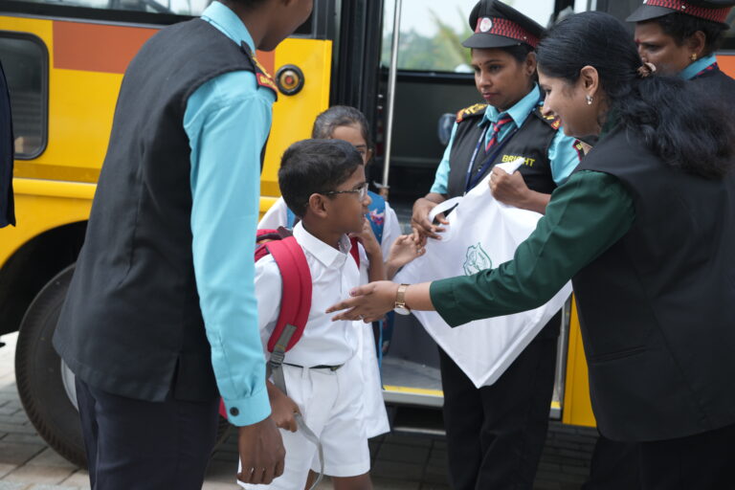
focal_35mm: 50
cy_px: 245
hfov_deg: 39.6
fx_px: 1021
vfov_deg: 27.0
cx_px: 368
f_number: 3.5
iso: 125
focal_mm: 50
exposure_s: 1/250
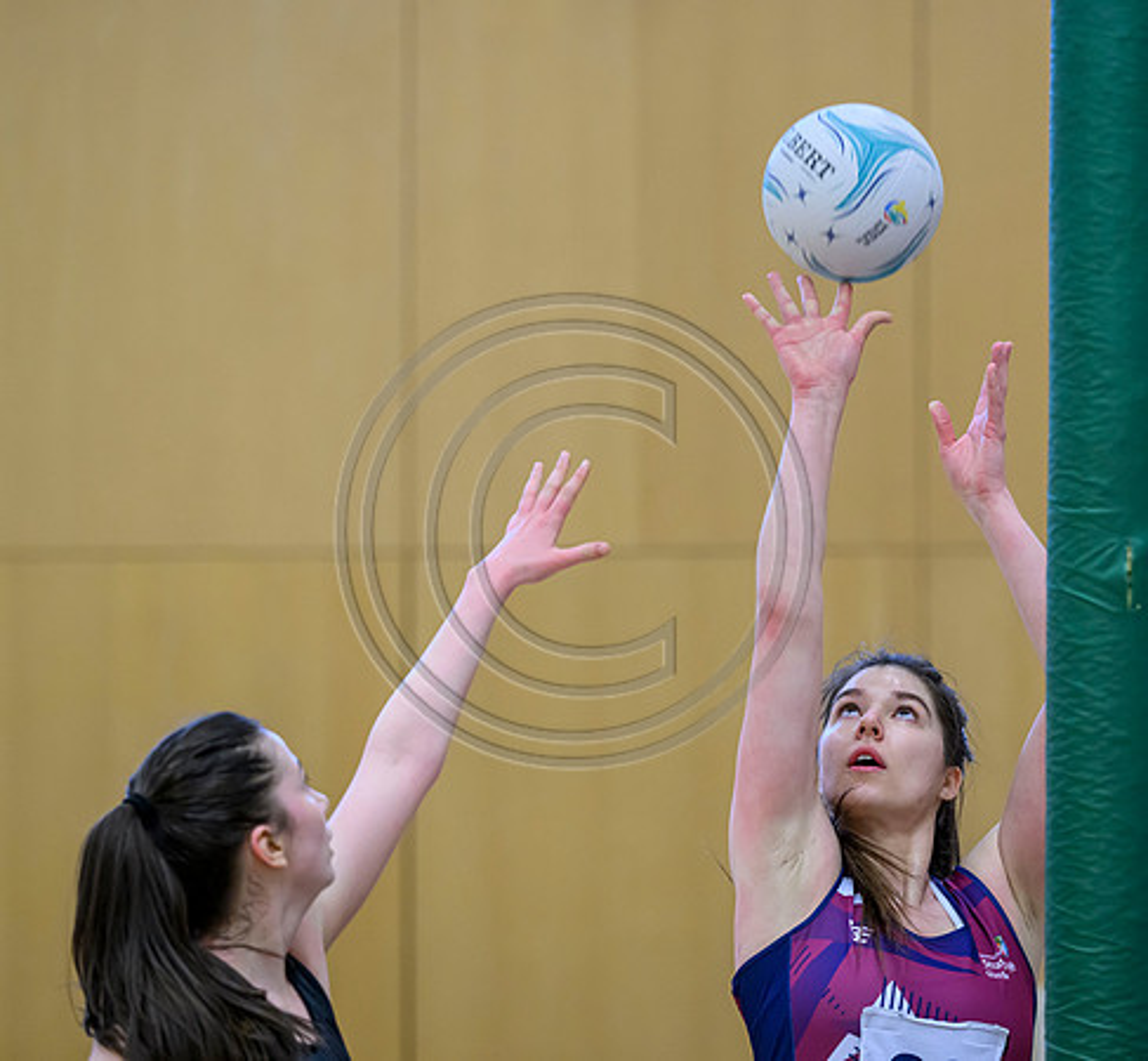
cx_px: 654
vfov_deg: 7.4
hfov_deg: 8.0
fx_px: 8223
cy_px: 491
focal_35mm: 228
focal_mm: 165
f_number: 3.2
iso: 3200
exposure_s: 1/800
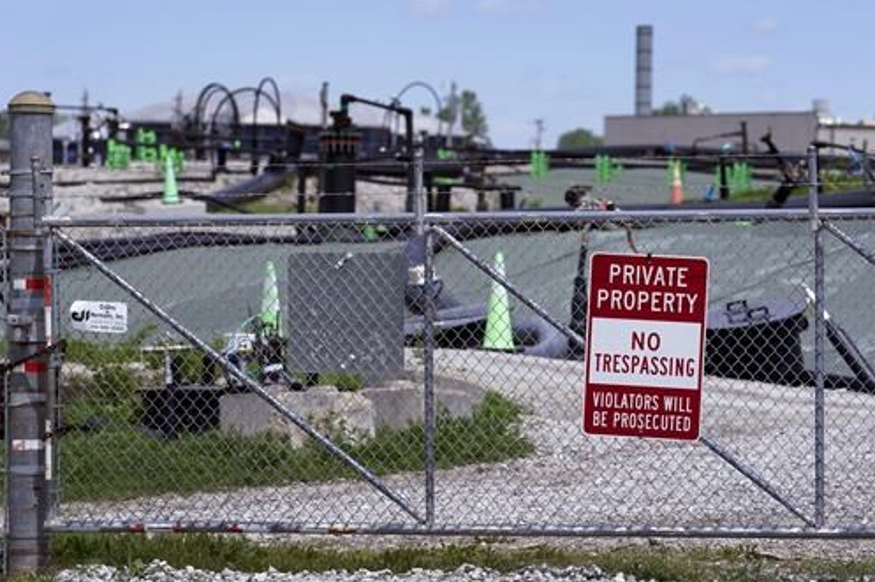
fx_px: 5151
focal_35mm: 212
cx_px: 447
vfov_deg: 6.5
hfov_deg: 9.7
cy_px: 244
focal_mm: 162
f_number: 5
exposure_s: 1/4000
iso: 400
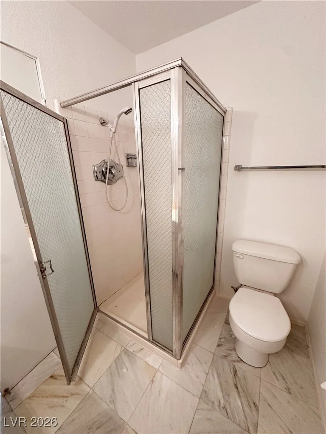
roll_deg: +0.5
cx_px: 163
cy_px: 217
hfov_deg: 85.7
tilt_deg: -15.7
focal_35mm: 14
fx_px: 176
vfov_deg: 102.1
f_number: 2.2
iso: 400
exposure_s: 1/60
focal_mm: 2.22
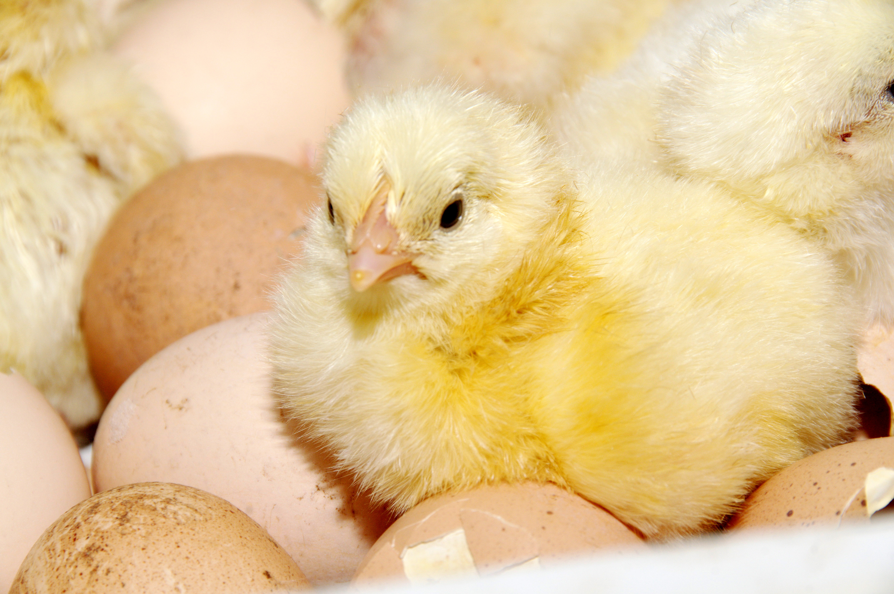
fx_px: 7441
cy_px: 297
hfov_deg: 6.9
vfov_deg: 4.6
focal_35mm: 300
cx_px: 447
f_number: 13
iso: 400
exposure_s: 1/200
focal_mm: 200
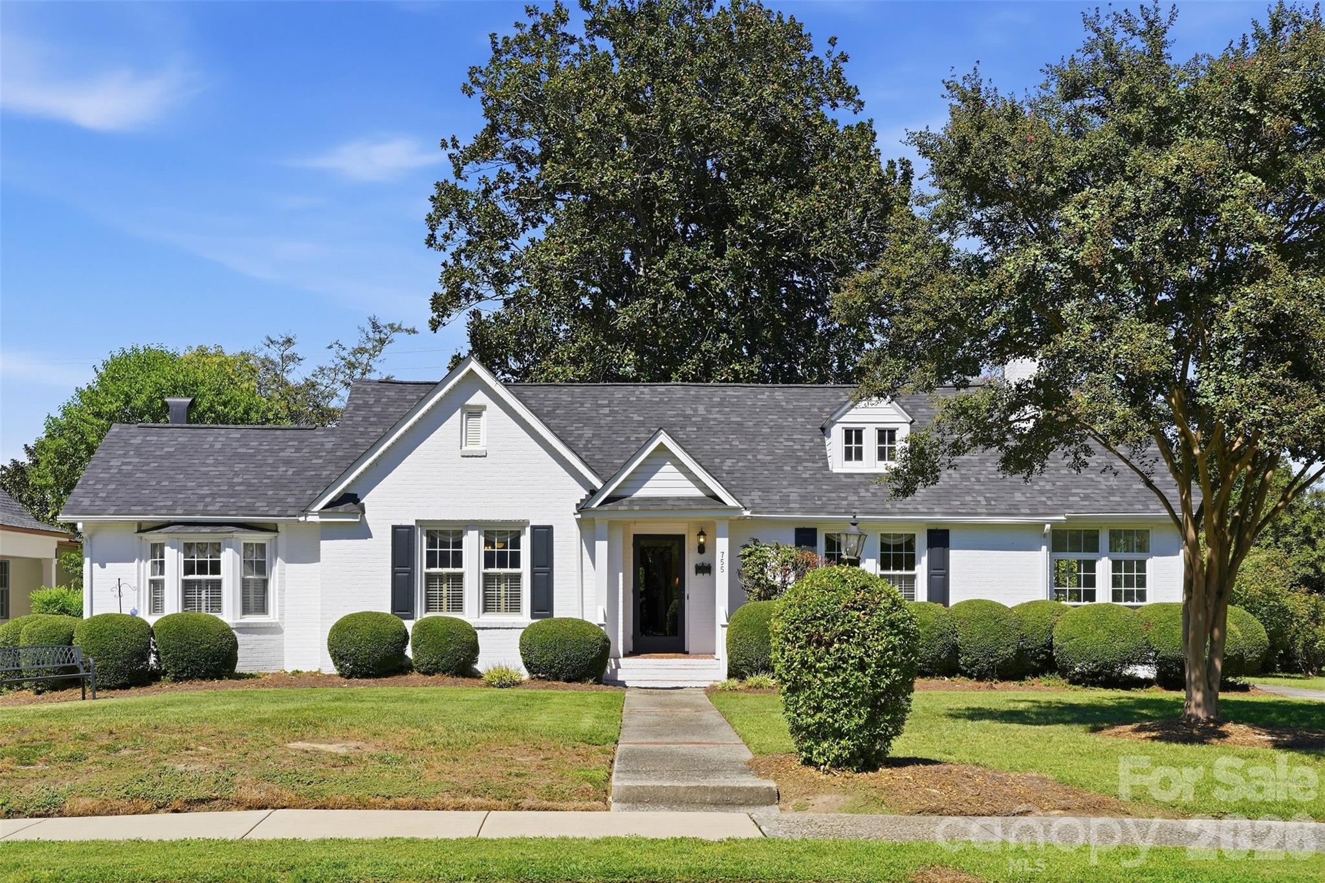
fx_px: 1509
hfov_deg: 47.4
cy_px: 442
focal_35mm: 41
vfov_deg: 32.6
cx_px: 662
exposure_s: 1/160
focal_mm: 41
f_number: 10
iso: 100
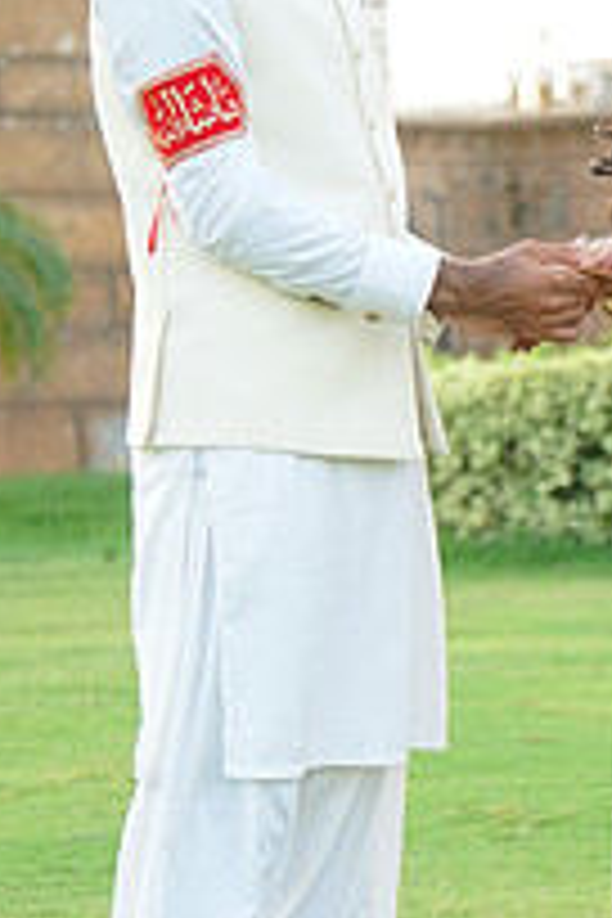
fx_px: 4641
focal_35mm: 182
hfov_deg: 7.5
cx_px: 547
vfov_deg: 11.3
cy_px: 428
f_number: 4
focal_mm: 64
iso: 320
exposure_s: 1/200
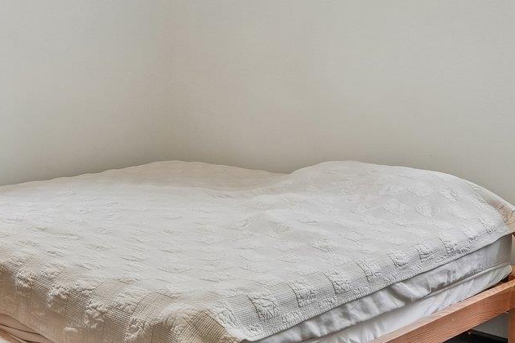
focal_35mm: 52
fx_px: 744
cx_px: 59
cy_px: 87
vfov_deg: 25.7
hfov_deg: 36.0
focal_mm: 16
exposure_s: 1/15
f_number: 9
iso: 400
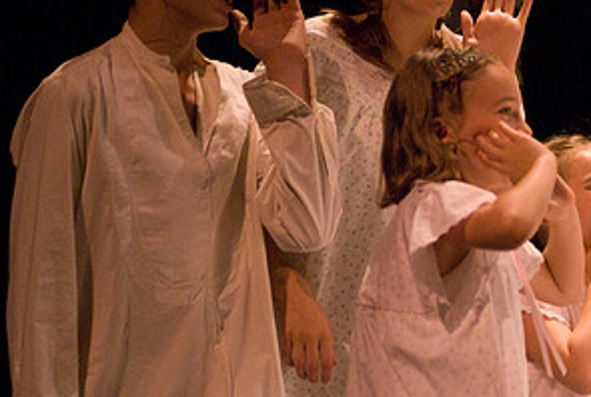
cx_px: 471
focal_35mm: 324
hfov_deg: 6.3
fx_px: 5330
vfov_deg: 4.3
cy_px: 150
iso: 1600
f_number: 2.8
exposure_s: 1/125
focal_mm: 110
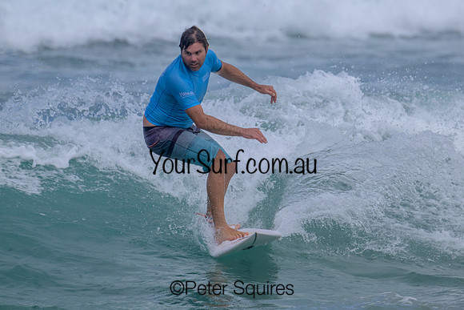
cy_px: 144
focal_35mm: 856
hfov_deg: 2.4
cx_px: 248
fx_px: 11036
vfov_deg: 1.6
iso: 640
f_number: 11
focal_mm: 800
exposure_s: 1/2000
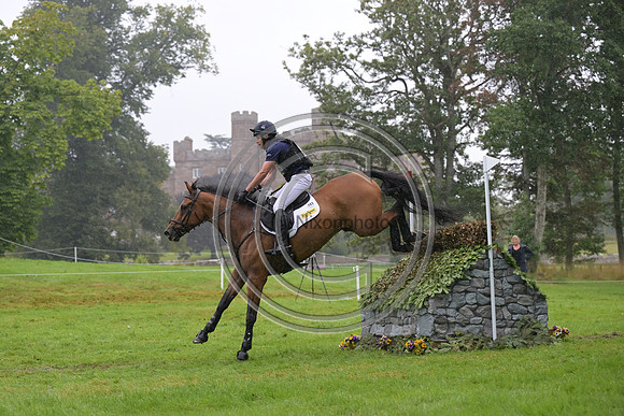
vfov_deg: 16.7
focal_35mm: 82
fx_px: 1422
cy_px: 208
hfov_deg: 24.8
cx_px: 312
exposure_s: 1/1250
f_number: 4
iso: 900
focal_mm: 82
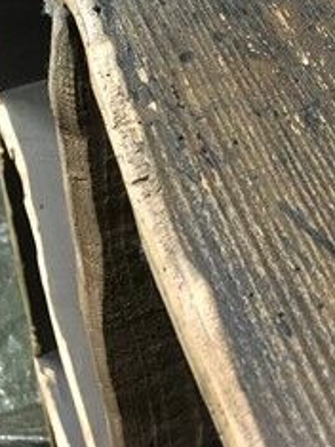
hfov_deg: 19.2
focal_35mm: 74
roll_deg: -1.7
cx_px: 346
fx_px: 956
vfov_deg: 23.8
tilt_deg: -32.8
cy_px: -103
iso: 200
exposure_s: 1/17
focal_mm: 4.15
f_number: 2.2
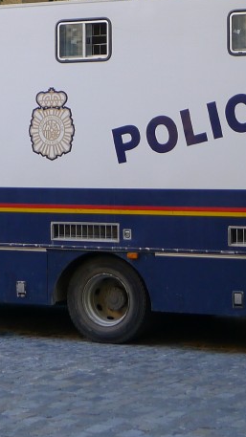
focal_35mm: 110
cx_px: 145
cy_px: 109
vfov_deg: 19.3
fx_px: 1276
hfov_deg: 11.0
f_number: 2.5
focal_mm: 8.5
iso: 80
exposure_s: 1/80
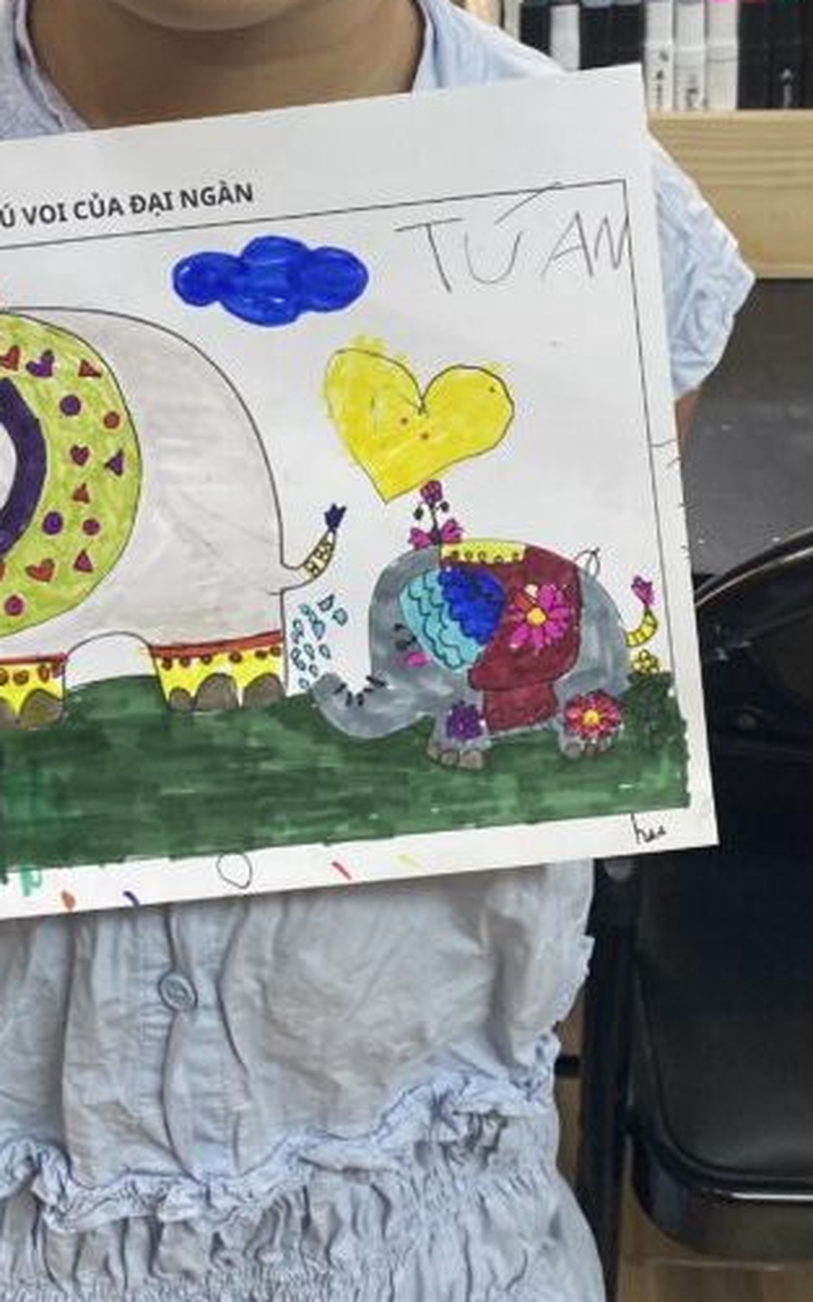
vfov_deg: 35.8
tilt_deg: -26.2
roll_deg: +1.4
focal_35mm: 55
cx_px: 221
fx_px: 1950
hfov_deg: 23.3
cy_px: 283
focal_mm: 4.25
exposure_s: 1/100
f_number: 1.8
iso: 100
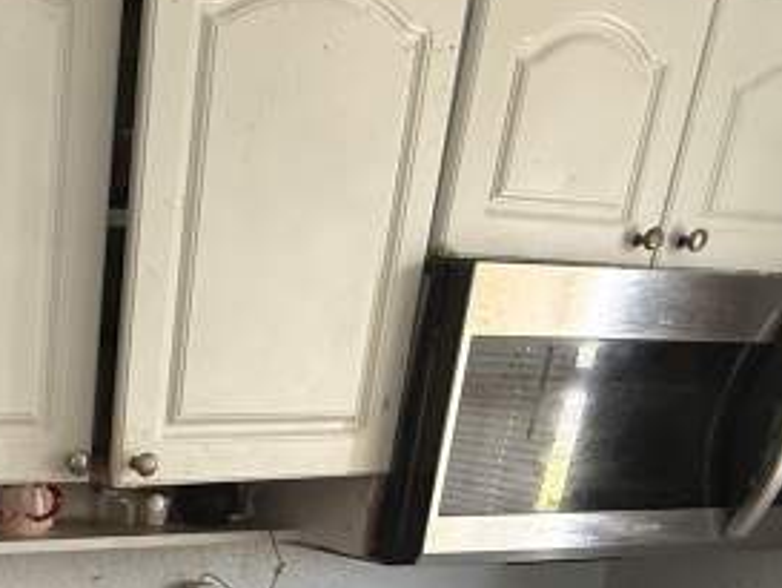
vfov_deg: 31.5
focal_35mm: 41
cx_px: -89
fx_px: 927
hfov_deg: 37.7
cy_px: 634
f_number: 2.2
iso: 320
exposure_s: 1/84
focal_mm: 2.22
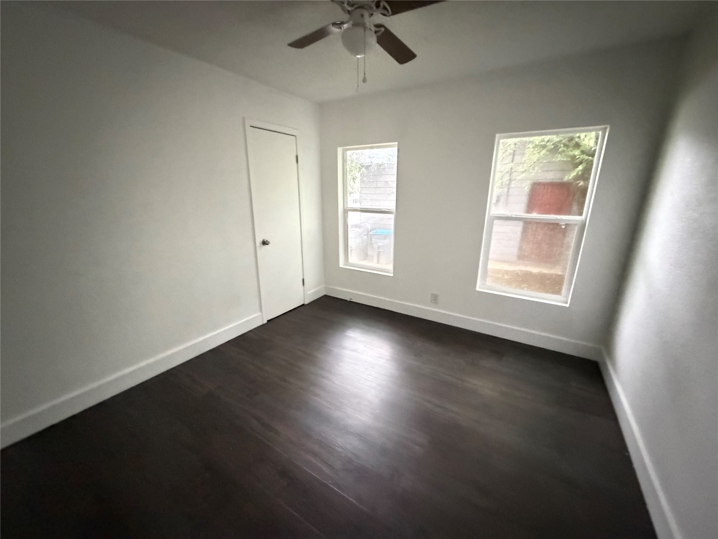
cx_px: 359
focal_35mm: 14
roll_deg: +0.0
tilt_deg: -17.0
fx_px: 290
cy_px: 270
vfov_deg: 85.7
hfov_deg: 102.1
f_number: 2.2
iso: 3200
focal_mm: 2.22
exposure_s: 1/25
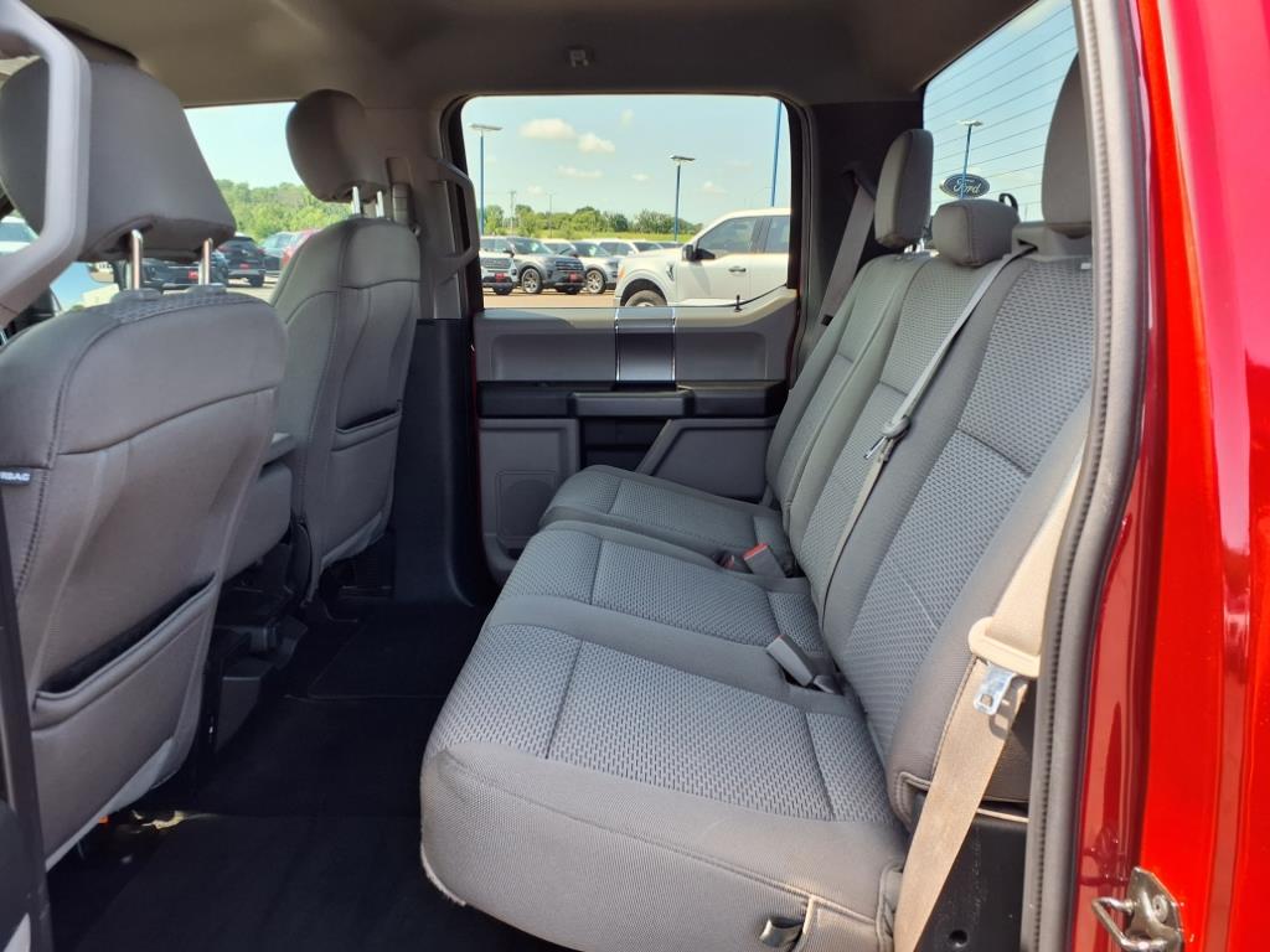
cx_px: 635
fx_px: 991
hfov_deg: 65.3
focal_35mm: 27
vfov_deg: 51.4
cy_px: 476
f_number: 1.9
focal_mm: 3.58
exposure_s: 1/152
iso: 40
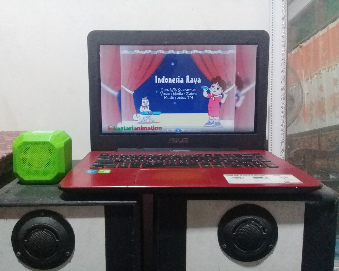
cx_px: 158
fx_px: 331
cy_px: 138
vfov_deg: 44.5
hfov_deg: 54.2
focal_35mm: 33
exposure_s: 1/17
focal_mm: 3.3
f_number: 2.2
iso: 500
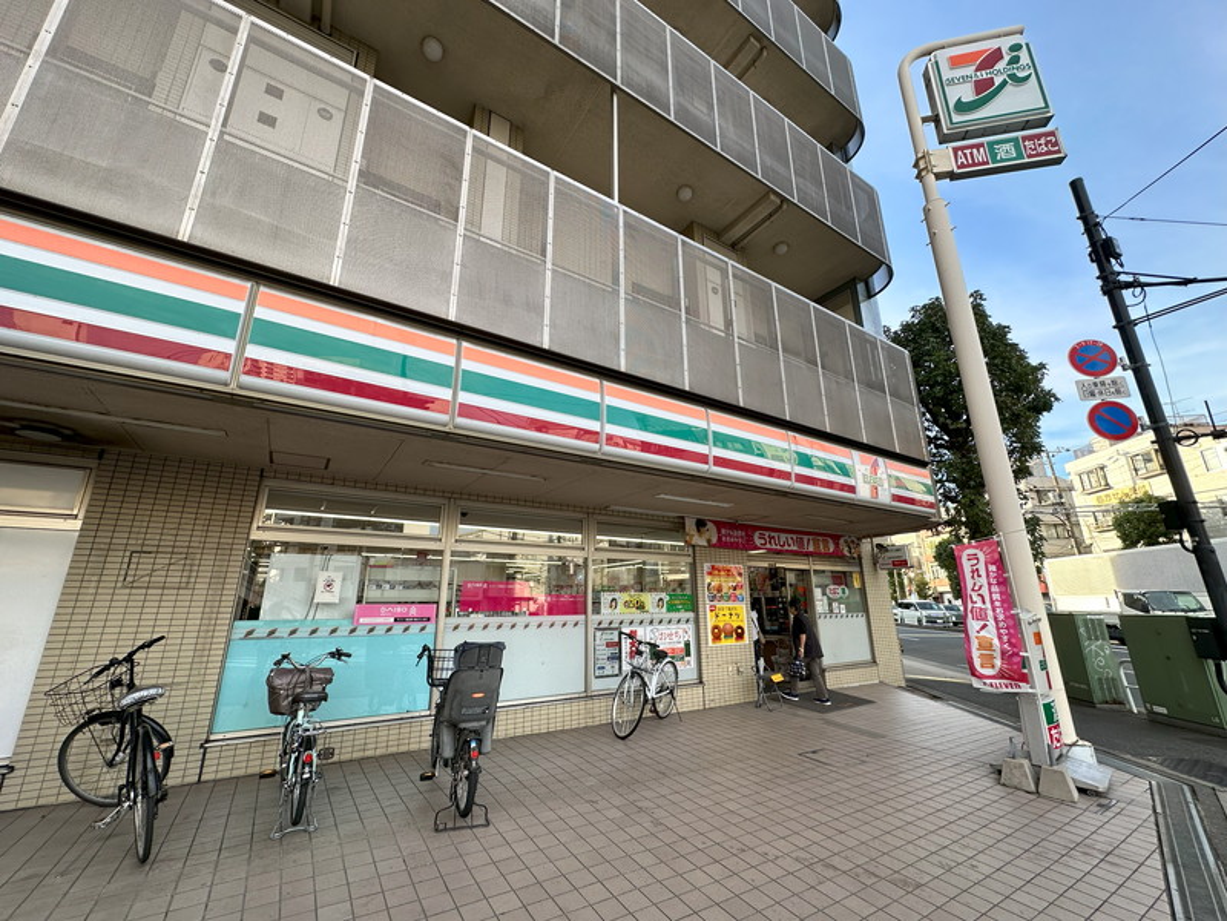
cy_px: 460
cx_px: 614
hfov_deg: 102.1
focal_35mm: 14
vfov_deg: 85.7
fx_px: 496
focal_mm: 2.22
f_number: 2.2
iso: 40
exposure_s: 1/308
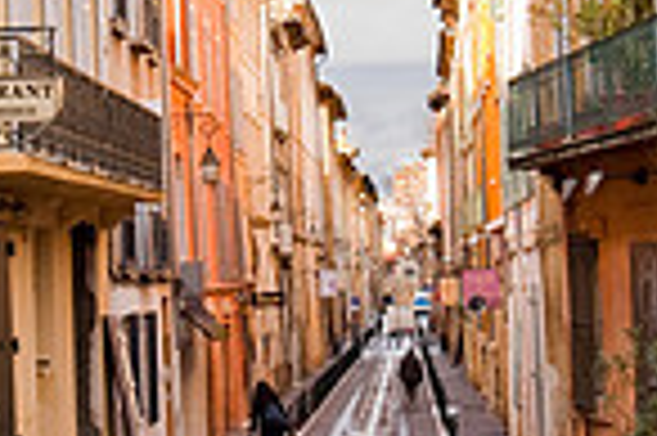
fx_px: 2607
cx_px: 288
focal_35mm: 143
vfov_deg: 9.6
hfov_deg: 14.4
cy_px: 151
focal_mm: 24
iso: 200
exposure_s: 1/200
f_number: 7.1
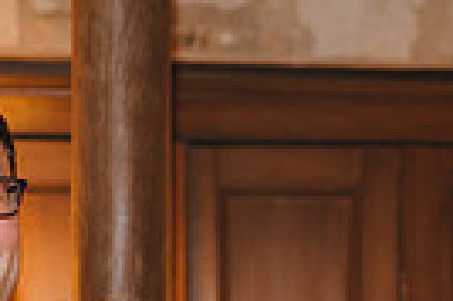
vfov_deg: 8.1
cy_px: 614
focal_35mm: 161
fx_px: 2023
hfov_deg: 12.7
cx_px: 318
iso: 1000
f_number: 2.5
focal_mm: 35
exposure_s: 1/200
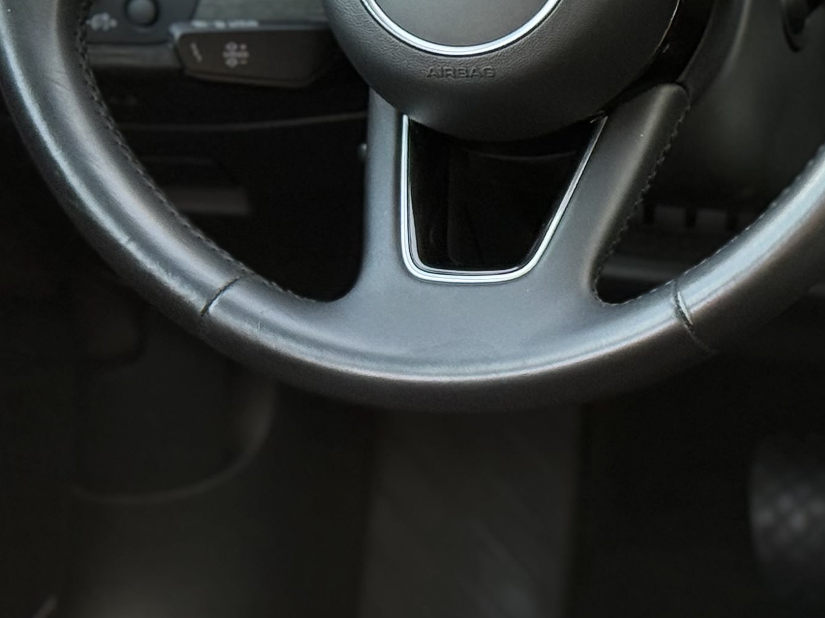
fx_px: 3384
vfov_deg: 10.4
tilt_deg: -18.1
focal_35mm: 142
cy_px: 148
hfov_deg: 13.4
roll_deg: -0.8
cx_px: 1100
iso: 100
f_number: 1.78
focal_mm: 6.76
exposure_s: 1/89
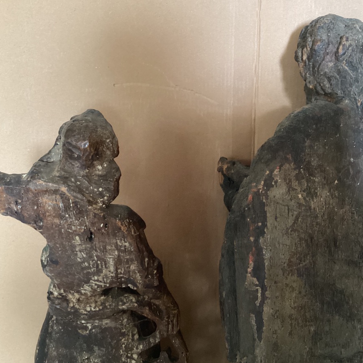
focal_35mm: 37
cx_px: 217
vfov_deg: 44.9
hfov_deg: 44.7
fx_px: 439
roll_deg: -3.4
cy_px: 182
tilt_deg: -20.8
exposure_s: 1/33
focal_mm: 3.3
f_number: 2.4
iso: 400
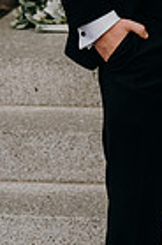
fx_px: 1255
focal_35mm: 185
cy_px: -28
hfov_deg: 7.3
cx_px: 236
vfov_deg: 11.0
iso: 125
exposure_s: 1/320
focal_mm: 57
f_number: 3.5
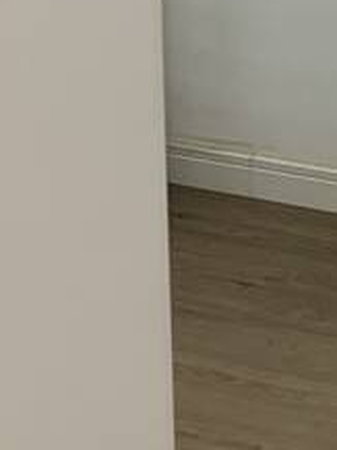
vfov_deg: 14.0
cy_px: -301
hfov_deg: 10.5
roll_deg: +0.1
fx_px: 1678
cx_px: 688
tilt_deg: -5.8
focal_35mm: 129
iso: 80
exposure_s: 1/60
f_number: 1.8
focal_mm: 4.25
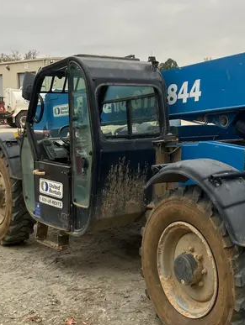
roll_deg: +2.5
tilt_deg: -7.6
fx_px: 499
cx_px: 181
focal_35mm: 53
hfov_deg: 27.2
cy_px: 159
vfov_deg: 36.1
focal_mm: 3.99
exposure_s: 1/121
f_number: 1.8
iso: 50
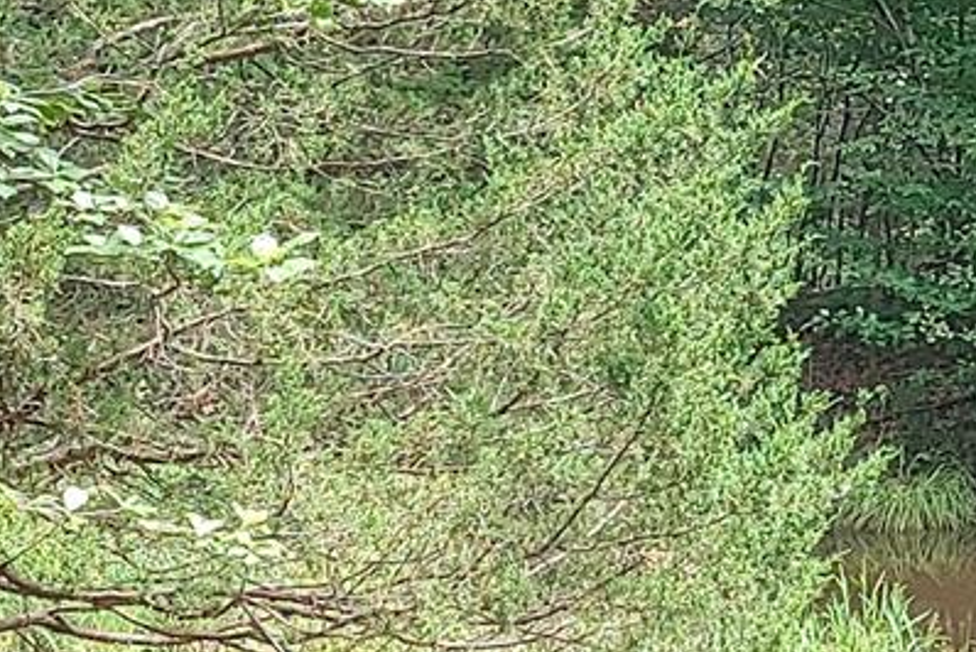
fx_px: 3554
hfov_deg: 15.5
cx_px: 841
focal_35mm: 131
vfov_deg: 10.4
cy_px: 108
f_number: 1.8
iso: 50
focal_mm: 4.81
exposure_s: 1/209
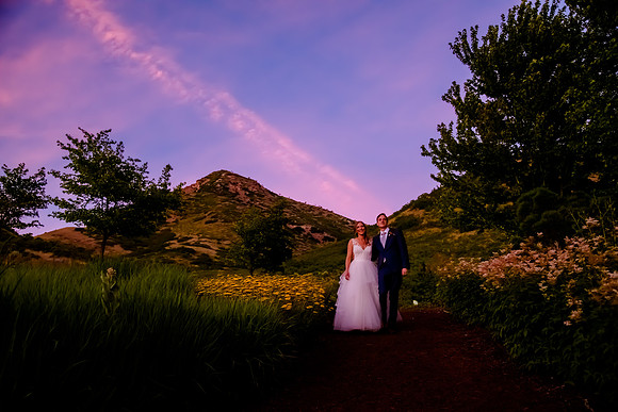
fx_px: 532
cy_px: 206
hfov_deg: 60.3
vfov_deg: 42.3
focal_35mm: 31
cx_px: 309
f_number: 4.5
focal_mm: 31
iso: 5000
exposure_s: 1/640
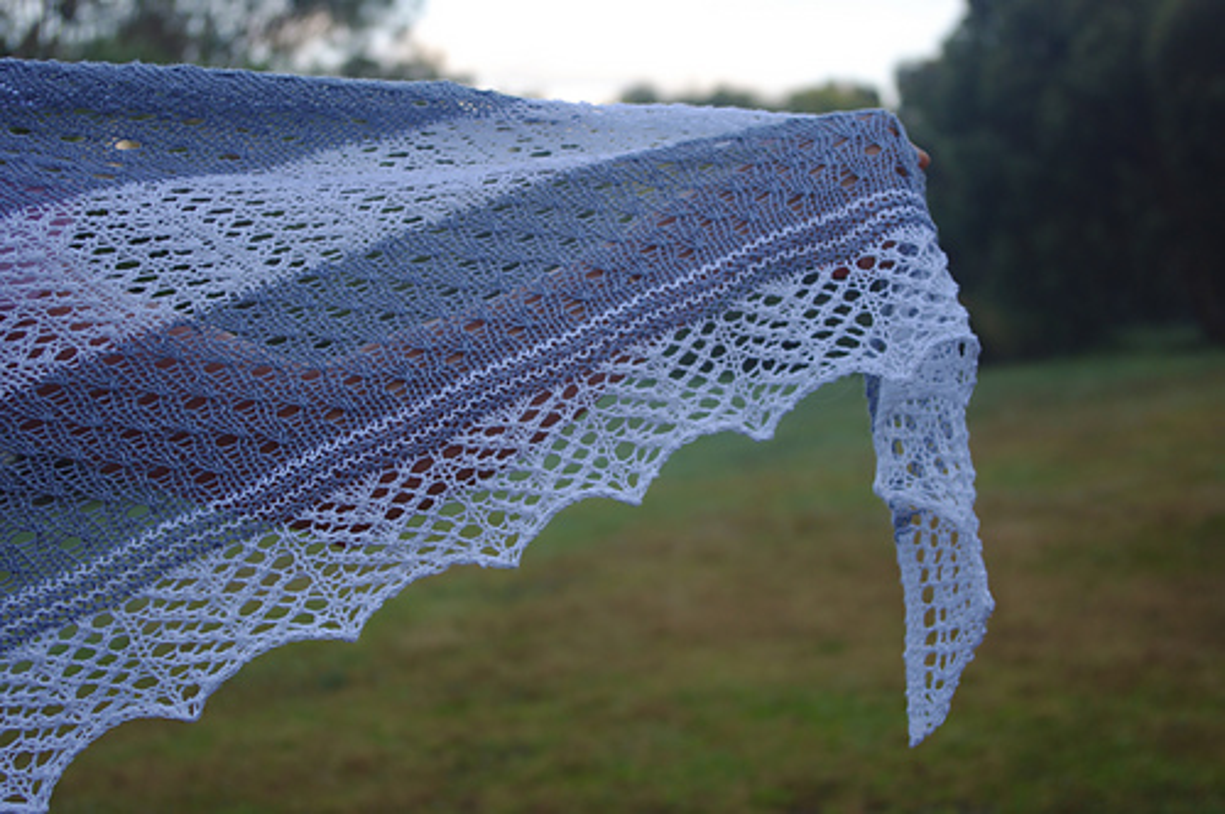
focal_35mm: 60
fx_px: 2039
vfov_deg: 22.6
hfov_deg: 33.4
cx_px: 612
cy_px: 407
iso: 200
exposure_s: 1/160
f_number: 4.5
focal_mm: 40
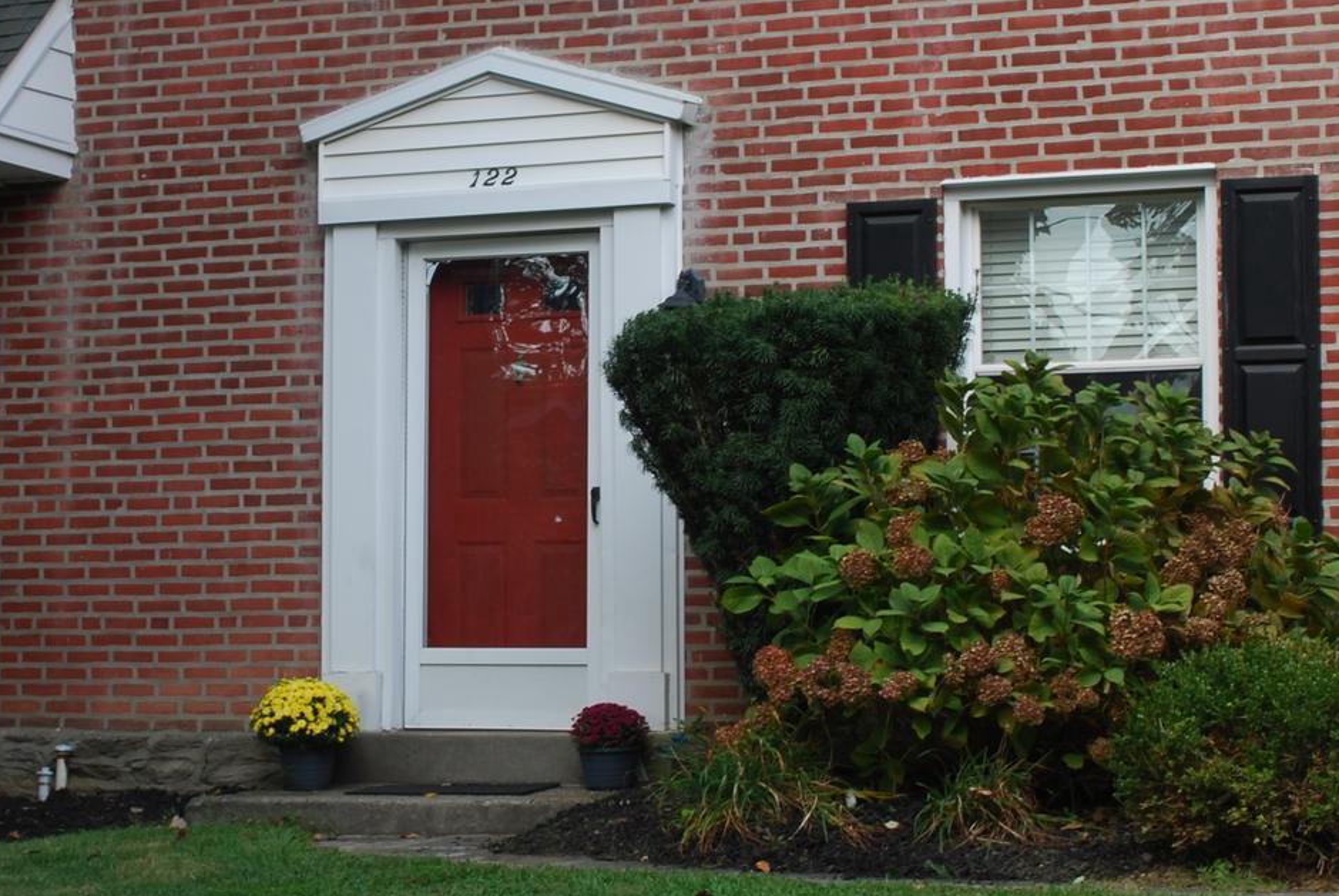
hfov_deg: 20.8
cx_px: 557
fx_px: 3649
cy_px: 326
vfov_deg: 14.0
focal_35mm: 98
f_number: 11
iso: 100
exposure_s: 1/30
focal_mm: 30
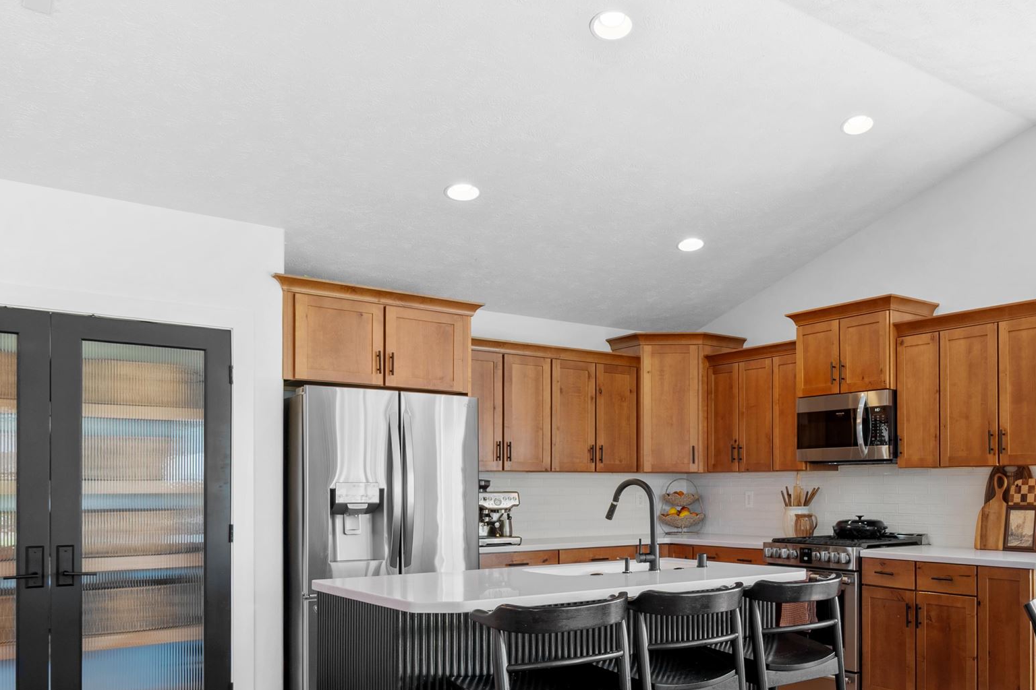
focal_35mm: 32
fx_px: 921
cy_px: 478
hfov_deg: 55.9
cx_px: 776
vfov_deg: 40.4
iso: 100
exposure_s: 1/1.25
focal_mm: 16
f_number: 8
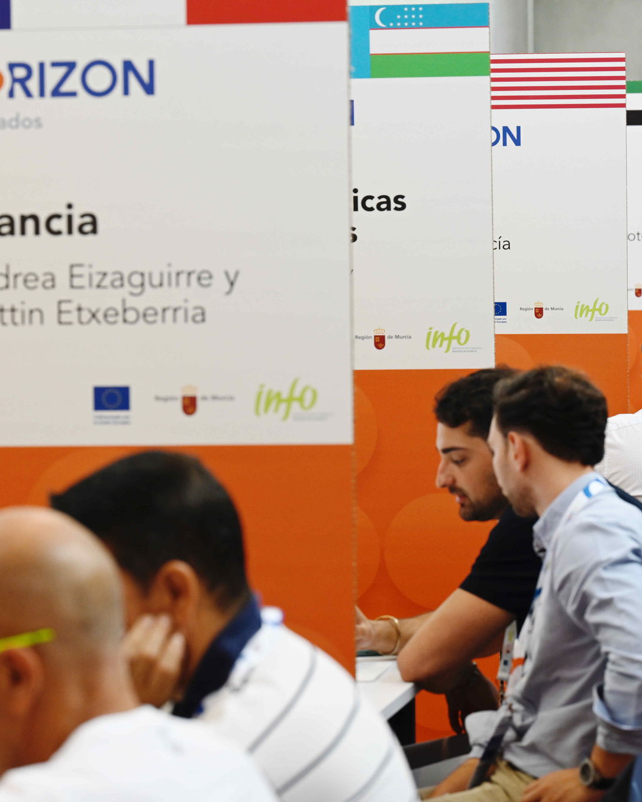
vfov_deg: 11.8
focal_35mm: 163
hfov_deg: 9.5
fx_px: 3871
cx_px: 411
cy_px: 401
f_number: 5.6
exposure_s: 1/160
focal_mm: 115
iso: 1250
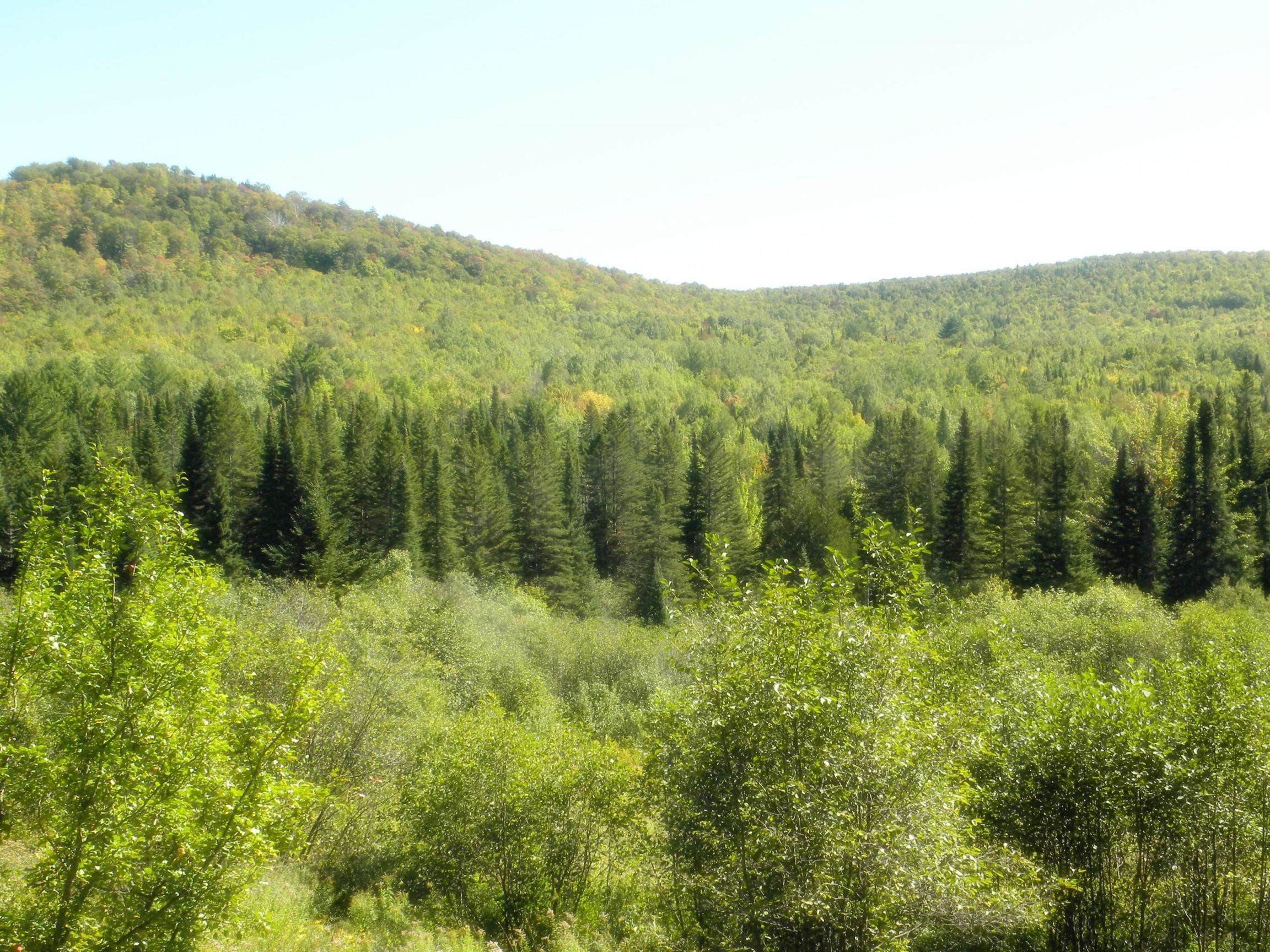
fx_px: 1908
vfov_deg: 28.0
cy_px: 476
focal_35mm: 52
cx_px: 635
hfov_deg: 36.8
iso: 64
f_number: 7.1
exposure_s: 1/80
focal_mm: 9.2
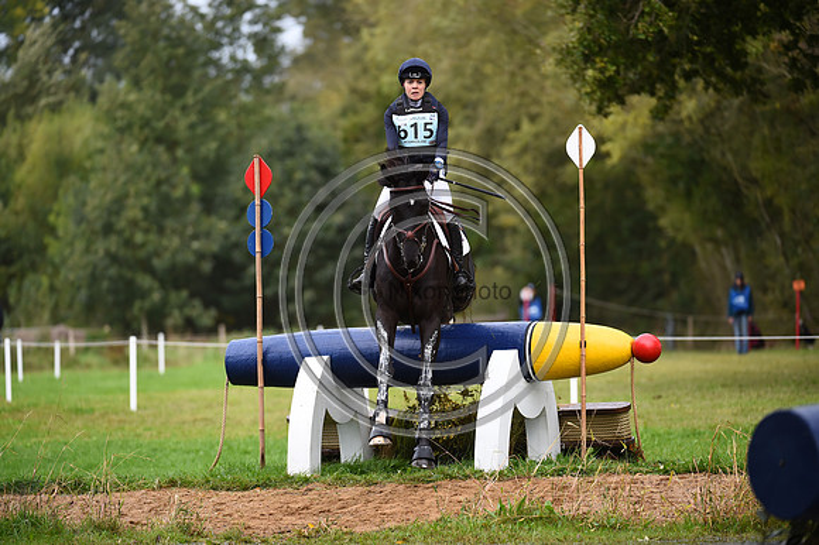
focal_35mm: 280
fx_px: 6366
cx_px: 410
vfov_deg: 4.9
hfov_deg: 7.4
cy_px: 272
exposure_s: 1/1000
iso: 720
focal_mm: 280
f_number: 4.5
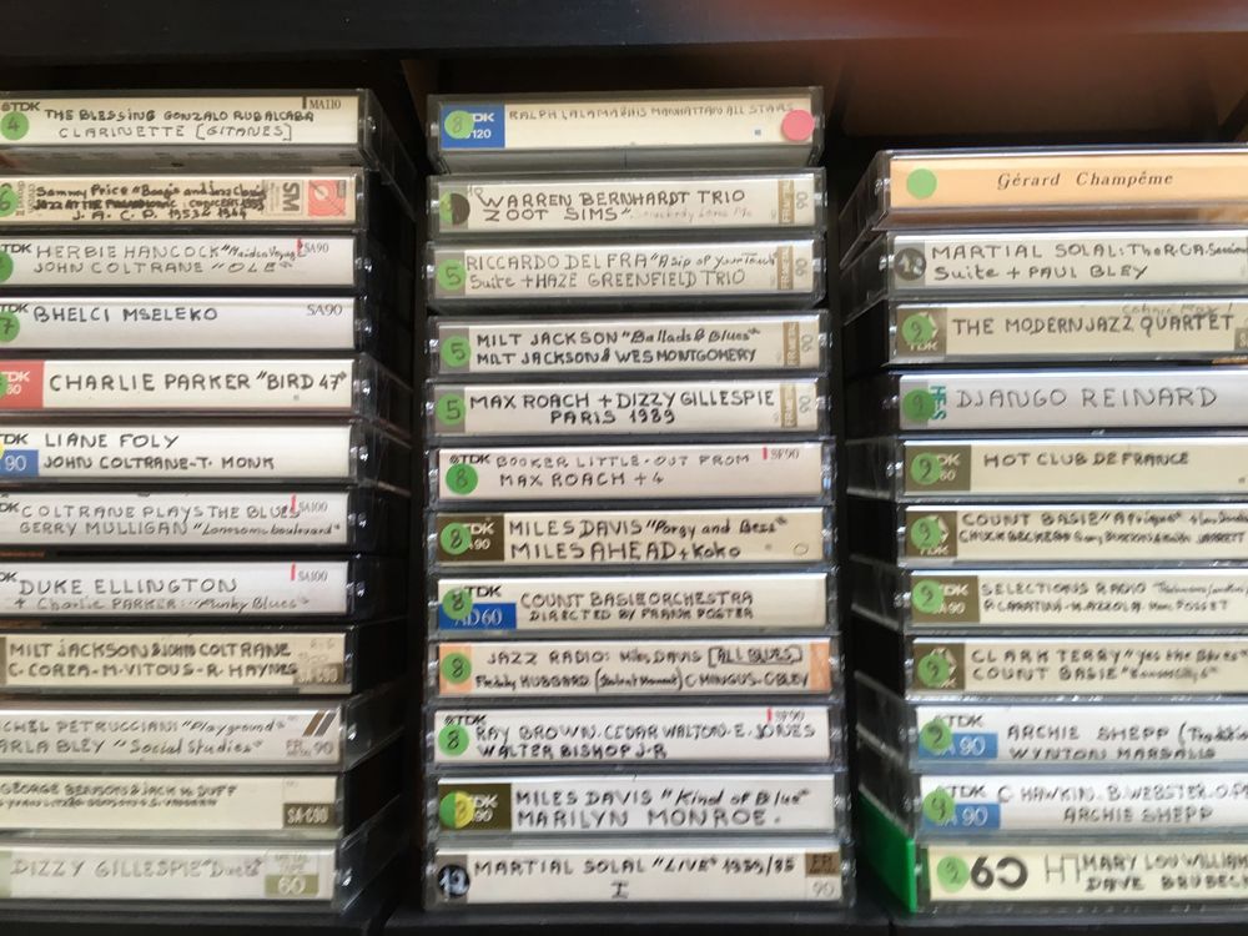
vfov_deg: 48.2
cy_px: 468
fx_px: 1046
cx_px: 624
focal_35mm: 29
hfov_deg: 61.7
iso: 64
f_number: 2.2
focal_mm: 4.15
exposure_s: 1/33
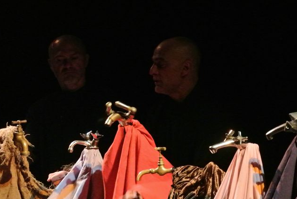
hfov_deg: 10.5
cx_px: 151
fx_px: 1612
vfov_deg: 7.1
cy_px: 118
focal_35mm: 195
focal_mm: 57.2
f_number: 4.2
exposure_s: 1/40
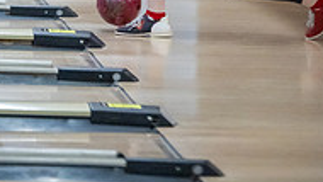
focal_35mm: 483
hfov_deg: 4.5
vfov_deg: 2.5
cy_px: -172
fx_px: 4138
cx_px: 192
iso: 4000
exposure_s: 1/1000
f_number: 2.8
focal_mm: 195
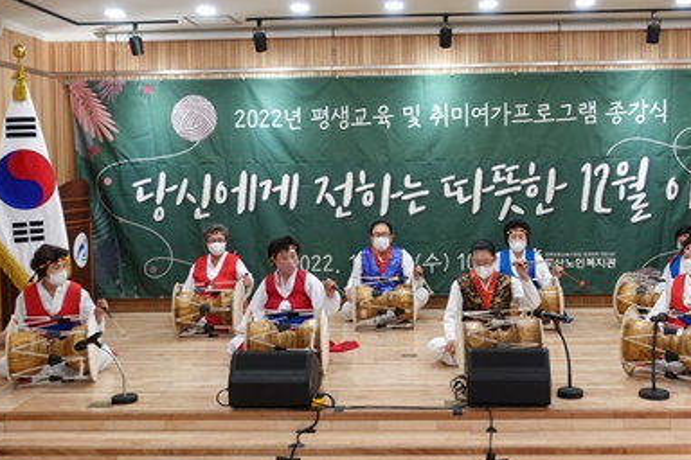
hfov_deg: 45.3
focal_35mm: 43
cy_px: 195
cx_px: 394
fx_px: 825
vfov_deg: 31.1
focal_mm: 12.79
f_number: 2.8
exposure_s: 1/40
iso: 160
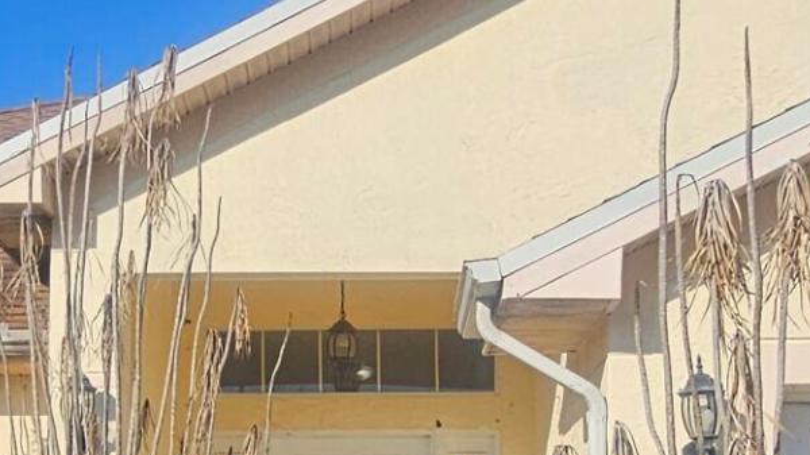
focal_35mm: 68
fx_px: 1460
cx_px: 213
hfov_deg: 30.5
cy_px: 443
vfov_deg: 17.3
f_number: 2.2
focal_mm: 2.2
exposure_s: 1/4222
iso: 50
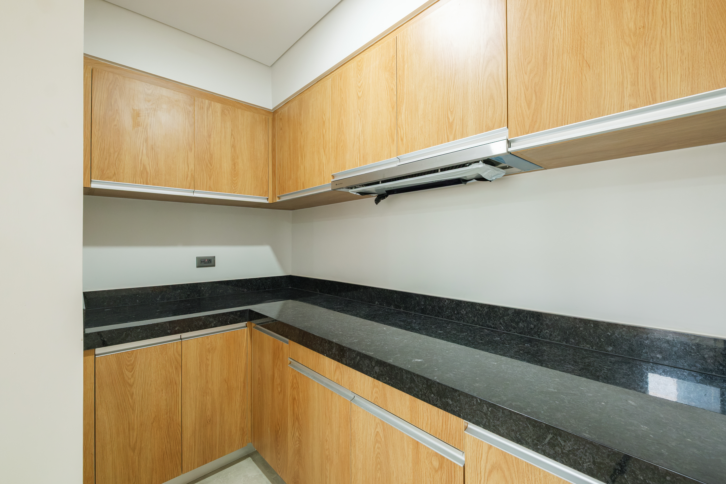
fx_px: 302
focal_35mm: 15
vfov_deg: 77.3
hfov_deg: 100.4
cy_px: 242
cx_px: 363
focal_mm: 10
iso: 1250
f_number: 8
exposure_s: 1/13
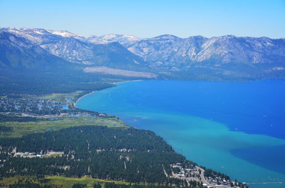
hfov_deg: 24.3
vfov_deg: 16.2
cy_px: 94
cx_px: 142
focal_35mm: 84
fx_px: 663
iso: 100
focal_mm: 56
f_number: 11
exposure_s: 1/160
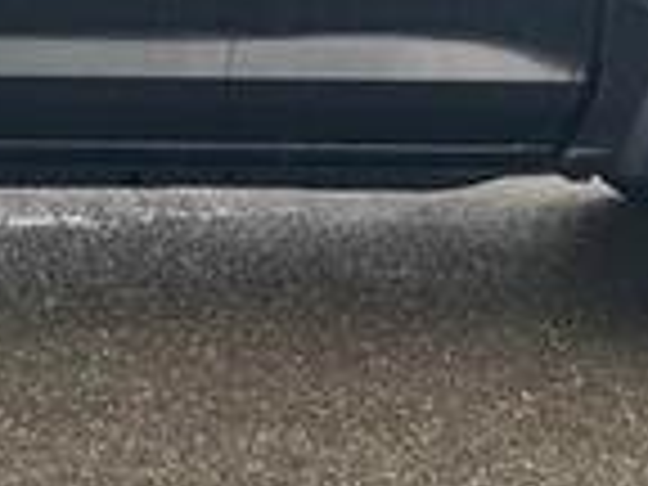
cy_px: 50
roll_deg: -2.8
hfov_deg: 21.5
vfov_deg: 16.0
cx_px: 270
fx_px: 1703
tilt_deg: -8.8
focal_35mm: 91
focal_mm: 4.2
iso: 40
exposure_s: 1/121
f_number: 1.6
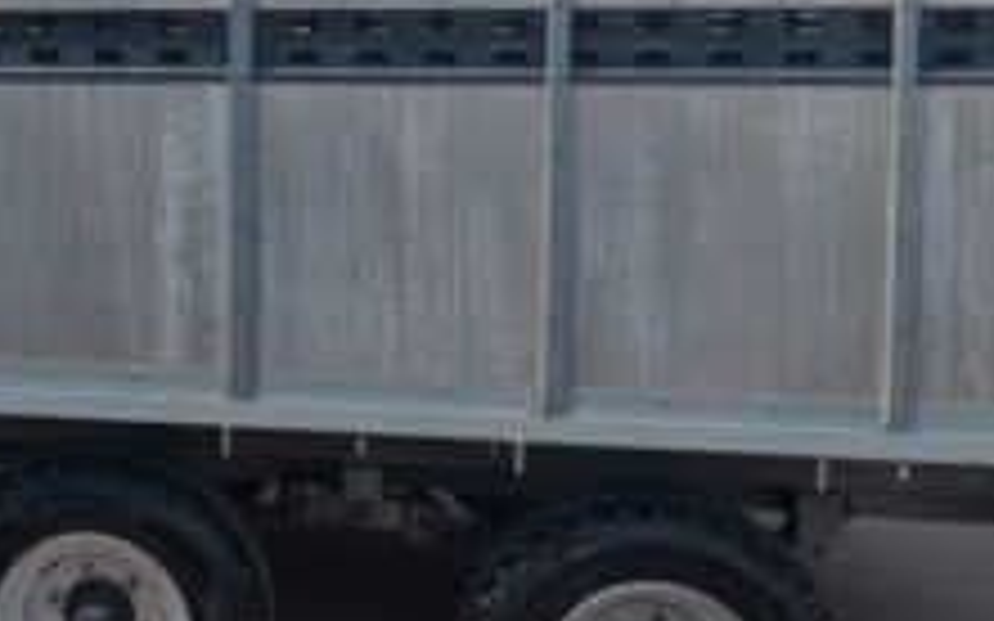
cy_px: 99
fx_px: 1598
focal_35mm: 59
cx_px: 22
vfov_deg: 21.6
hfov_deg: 32.1
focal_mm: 2.35
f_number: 2.2
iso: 50
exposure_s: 1/1368
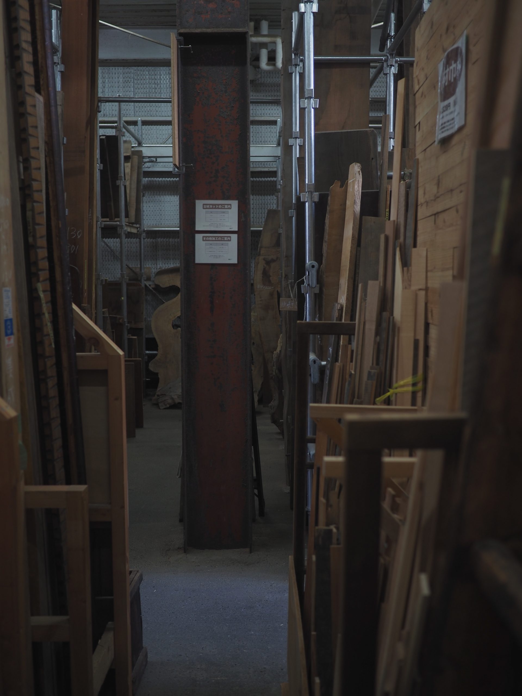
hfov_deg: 36.0
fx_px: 804
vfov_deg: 46.8
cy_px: 348
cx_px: 261
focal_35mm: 40
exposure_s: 1/100
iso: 200
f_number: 2.2
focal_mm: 20
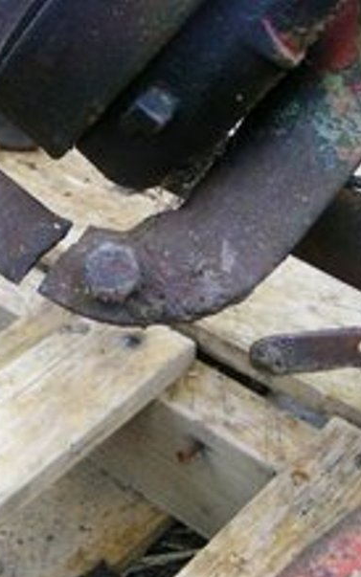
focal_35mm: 70
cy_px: 232
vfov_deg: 29.3
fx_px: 1102
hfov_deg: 18.4
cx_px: 63
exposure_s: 1/161
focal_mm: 6
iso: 100
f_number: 2.8
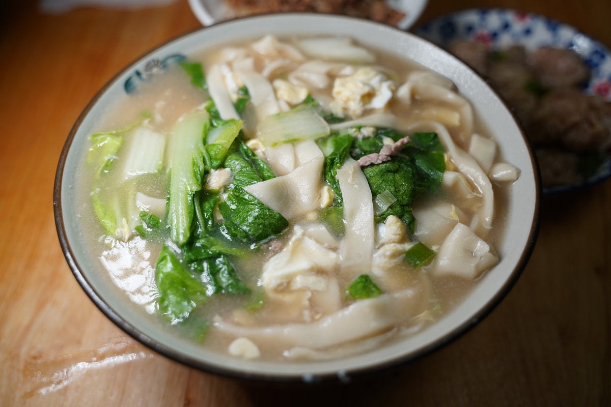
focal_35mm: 37
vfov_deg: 35.9
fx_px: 628
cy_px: 204
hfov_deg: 51.9
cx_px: 306
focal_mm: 37
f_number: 4.5
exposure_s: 1/80
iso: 100
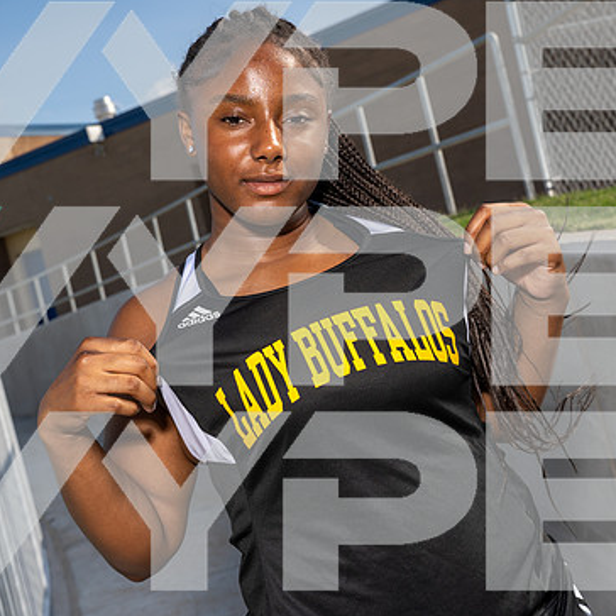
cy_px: 297
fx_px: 1228
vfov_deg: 28.2
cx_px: 256
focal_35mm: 61
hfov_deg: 28.1
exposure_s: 1/250
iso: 100
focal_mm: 45
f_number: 8
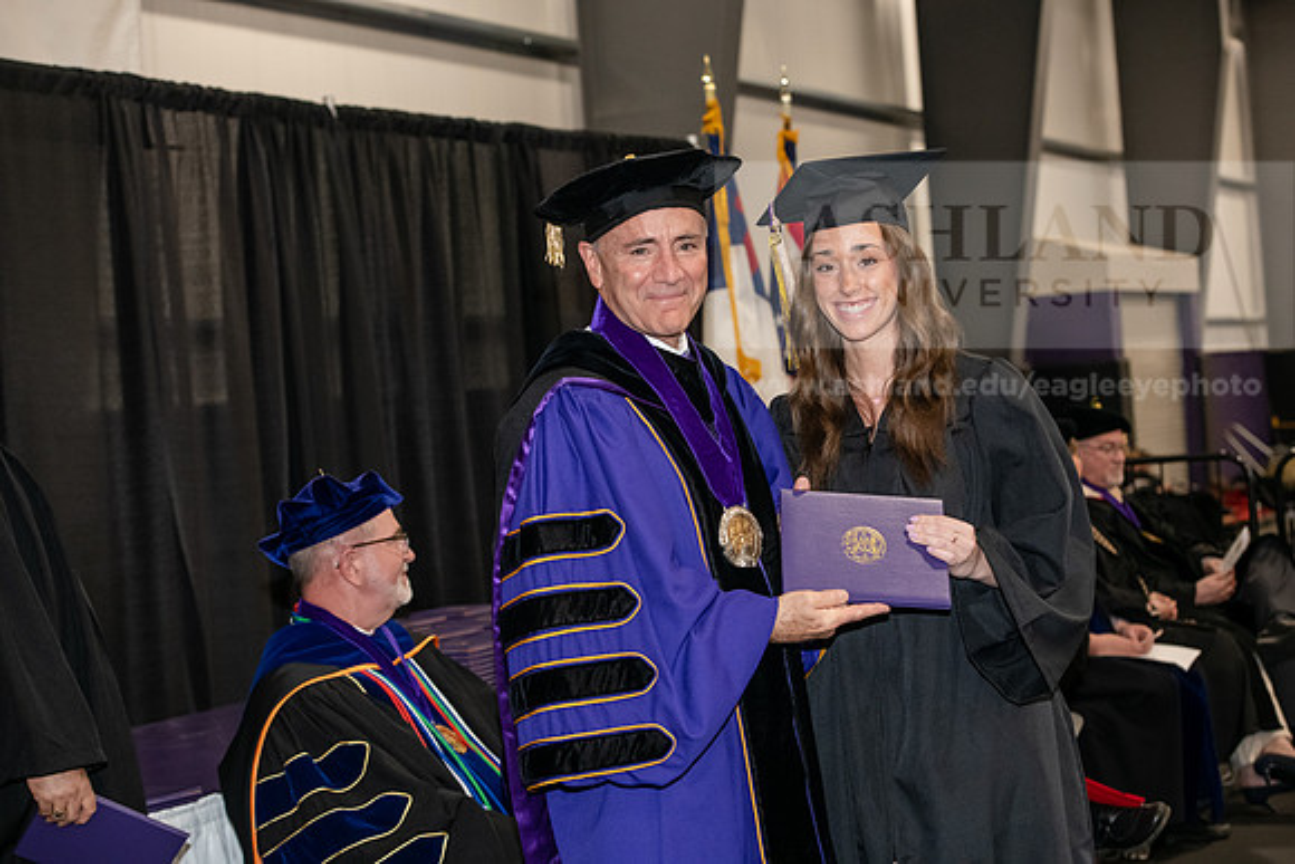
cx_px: 648
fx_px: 2519
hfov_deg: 28.8
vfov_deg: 19.5
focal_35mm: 70
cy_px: 432
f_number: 5
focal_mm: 70
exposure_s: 1/200
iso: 2500
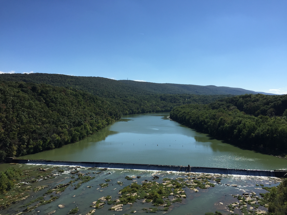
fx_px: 240
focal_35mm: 29
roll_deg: -1.6
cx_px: 144
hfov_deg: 61.7
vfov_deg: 48.2
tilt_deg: -1.9
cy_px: 108
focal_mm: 4.15
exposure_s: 1/2475
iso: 32
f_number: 2.2
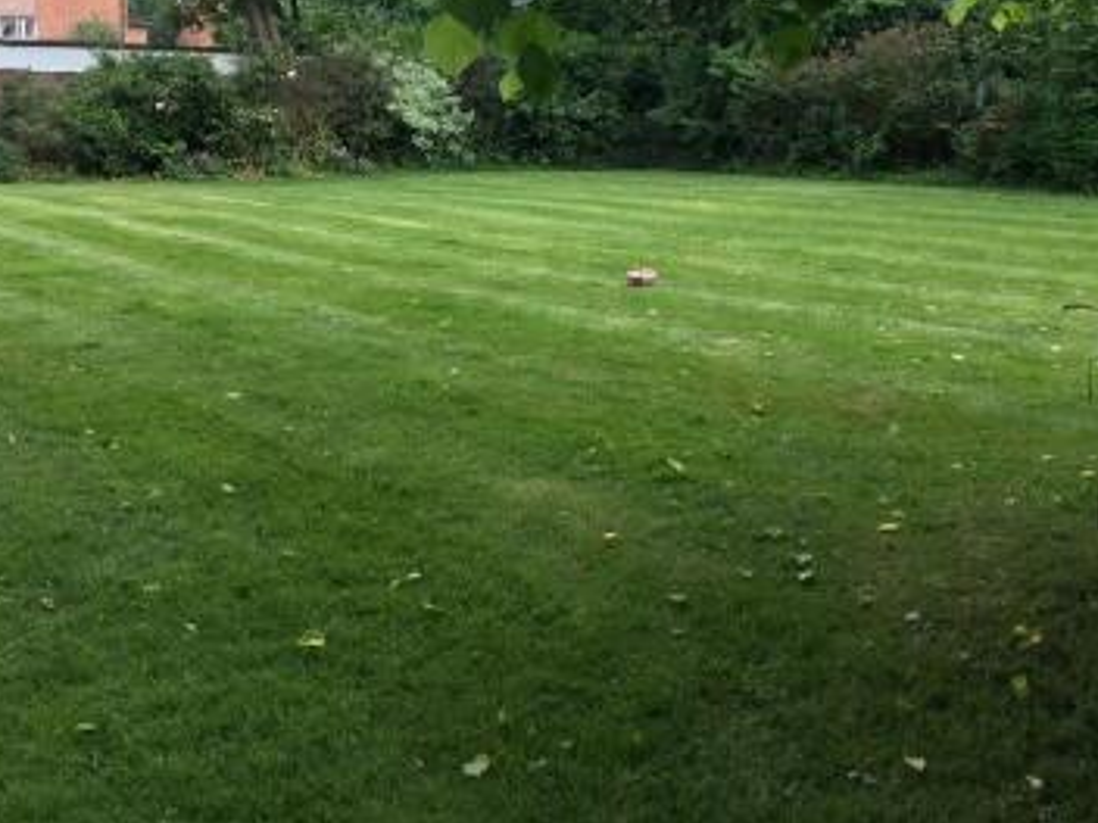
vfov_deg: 29.8
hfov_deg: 39.7
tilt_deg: -3.3
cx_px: 538
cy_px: 214
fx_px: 1523
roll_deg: -0.9
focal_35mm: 48
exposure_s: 1/218
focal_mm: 4.15
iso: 25
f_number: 2.2
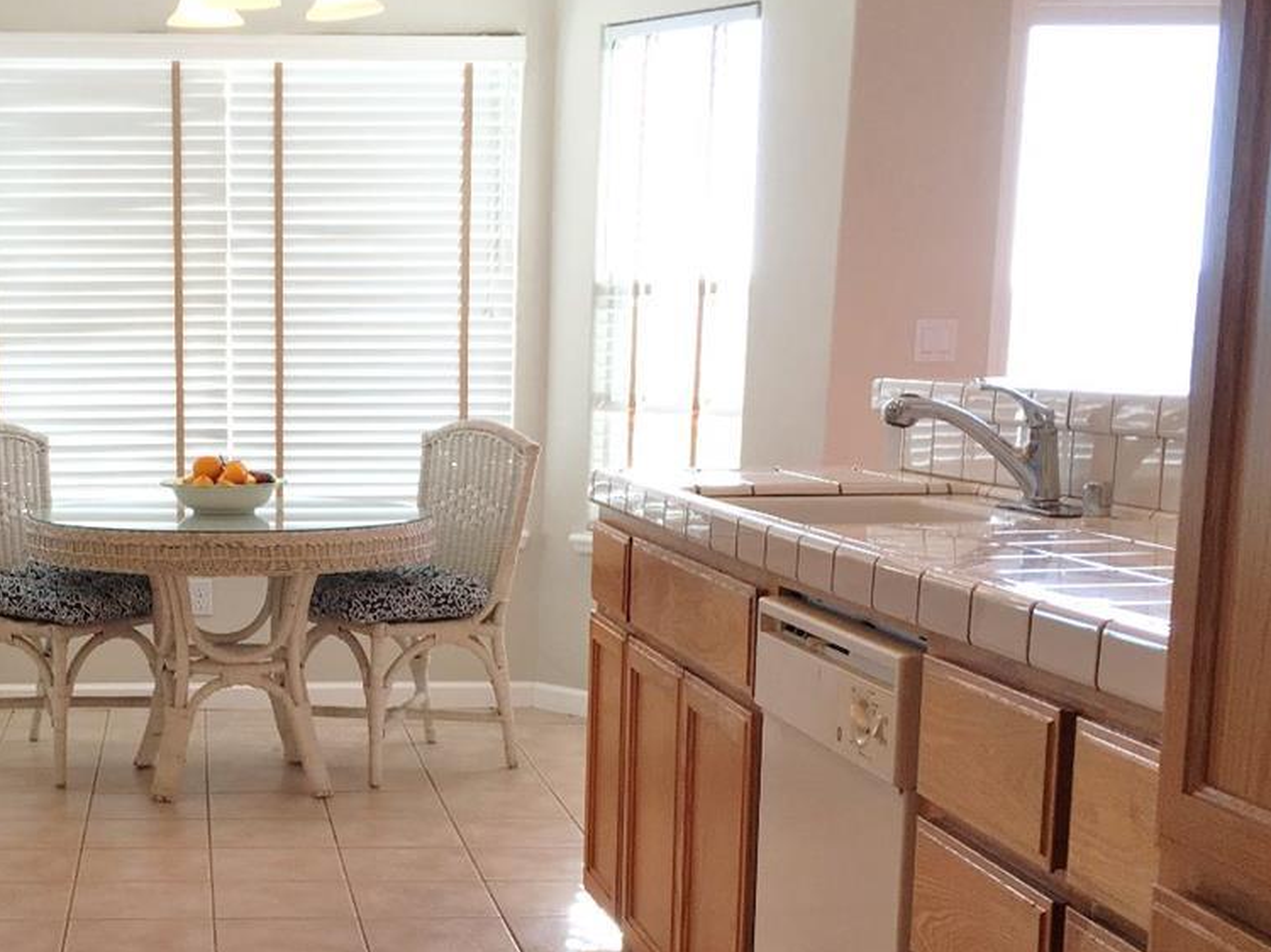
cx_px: 264
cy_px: 744
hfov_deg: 32.4
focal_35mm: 58
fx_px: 2129
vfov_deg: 24.9
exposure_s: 1/120
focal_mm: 4.15
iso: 32
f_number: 2.2
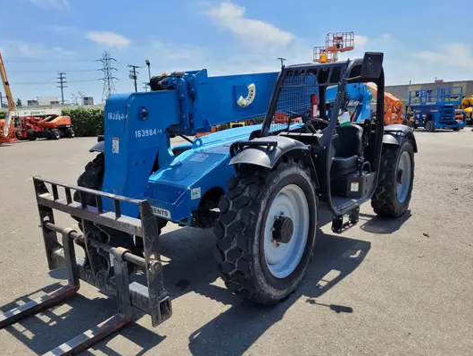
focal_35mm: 27
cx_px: 233
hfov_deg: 65.3
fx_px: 369
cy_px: 184
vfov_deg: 51.4
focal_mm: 5.4
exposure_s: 1/1899
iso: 40
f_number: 1.8
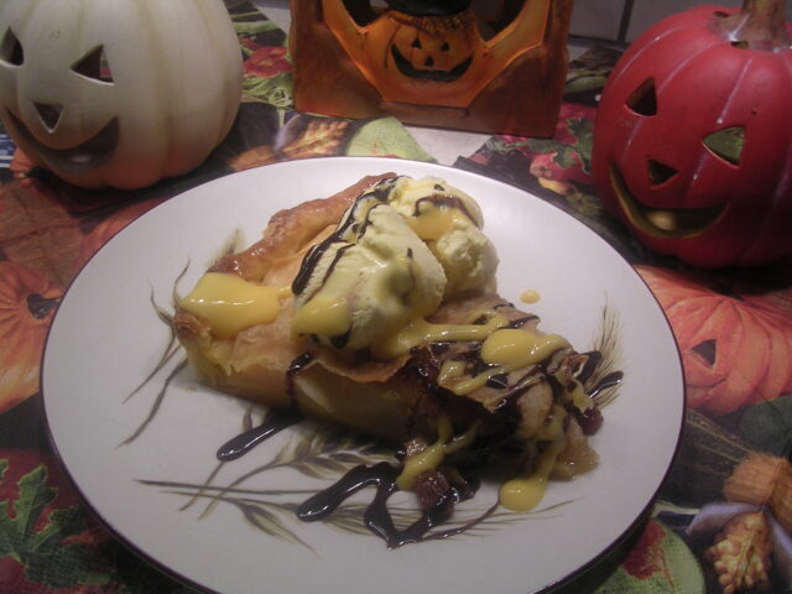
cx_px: 396
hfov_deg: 49.0
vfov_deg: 37.7
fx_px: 869
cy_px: 297
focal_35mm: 38
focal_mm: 5.8
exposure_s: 1/55.8
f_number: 2.8
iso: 100
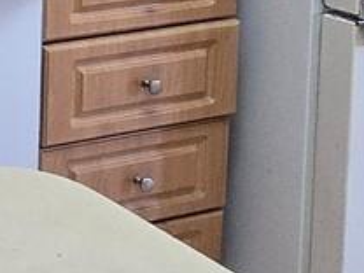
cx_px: -324
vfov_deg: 13.8
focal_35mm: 100
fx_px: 1052
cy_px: -144
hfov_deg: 16.1
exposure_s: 1/60
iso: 320
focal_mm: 2.2
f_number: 2.2
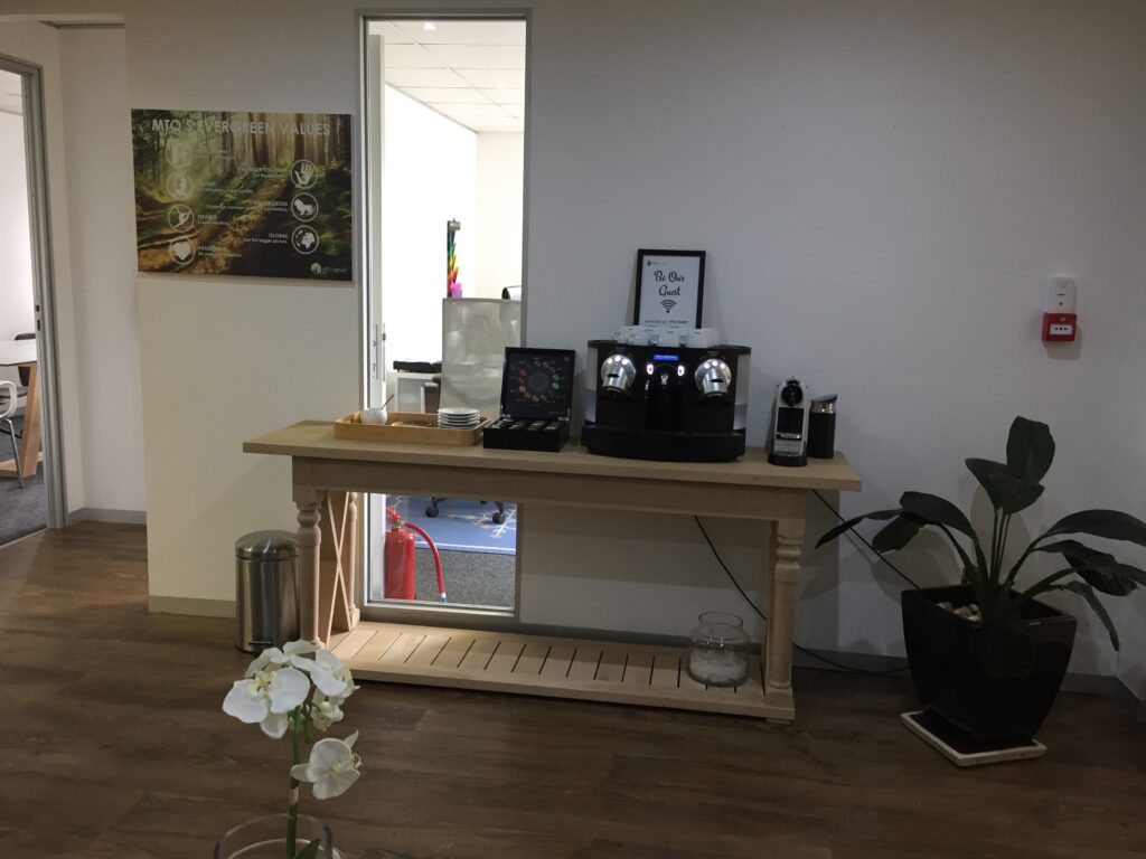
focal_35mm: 29
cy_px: 430
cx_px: 573
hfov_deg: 61.7
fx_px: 960
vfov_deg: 48.2
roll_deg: -3.0
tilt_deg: -11.4
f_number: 2.2
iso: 125
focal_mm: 4.15
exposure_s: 1/33
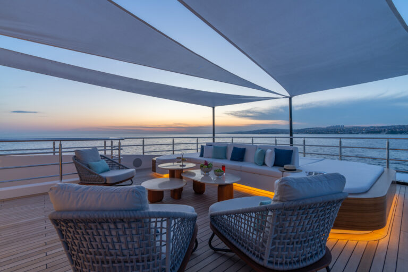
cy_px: 136
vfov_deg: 73.7
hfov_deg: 96.7
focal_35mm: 16
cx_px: 204
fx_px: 181
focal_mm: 16
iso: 100
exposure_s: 1/5
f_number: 9
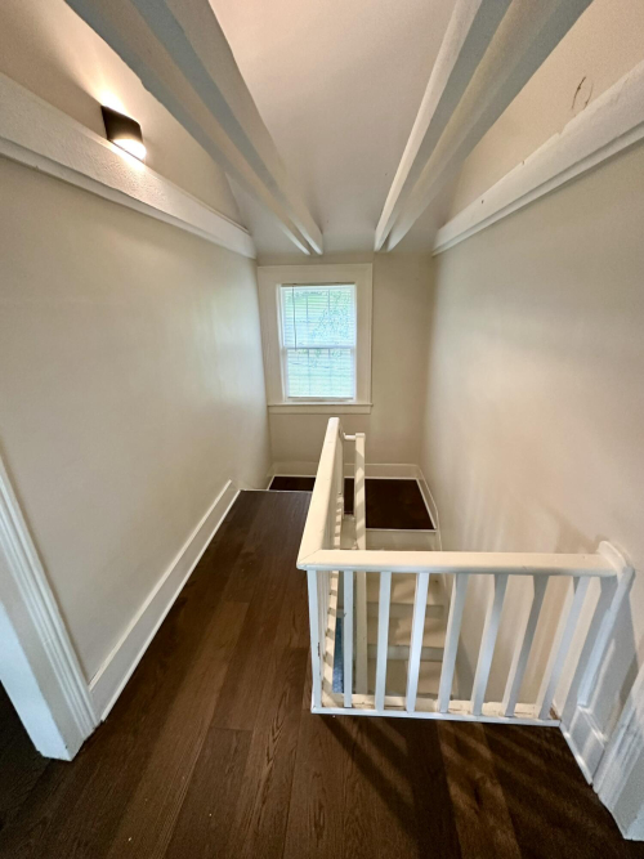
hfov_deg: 85.7
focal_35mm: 14
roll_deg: +0.6
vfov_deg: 102.1
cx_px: 322
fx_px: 347
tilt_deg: -18.8
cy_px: 430
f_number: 2.2
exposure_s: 1/60
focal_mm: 2.22
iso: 400
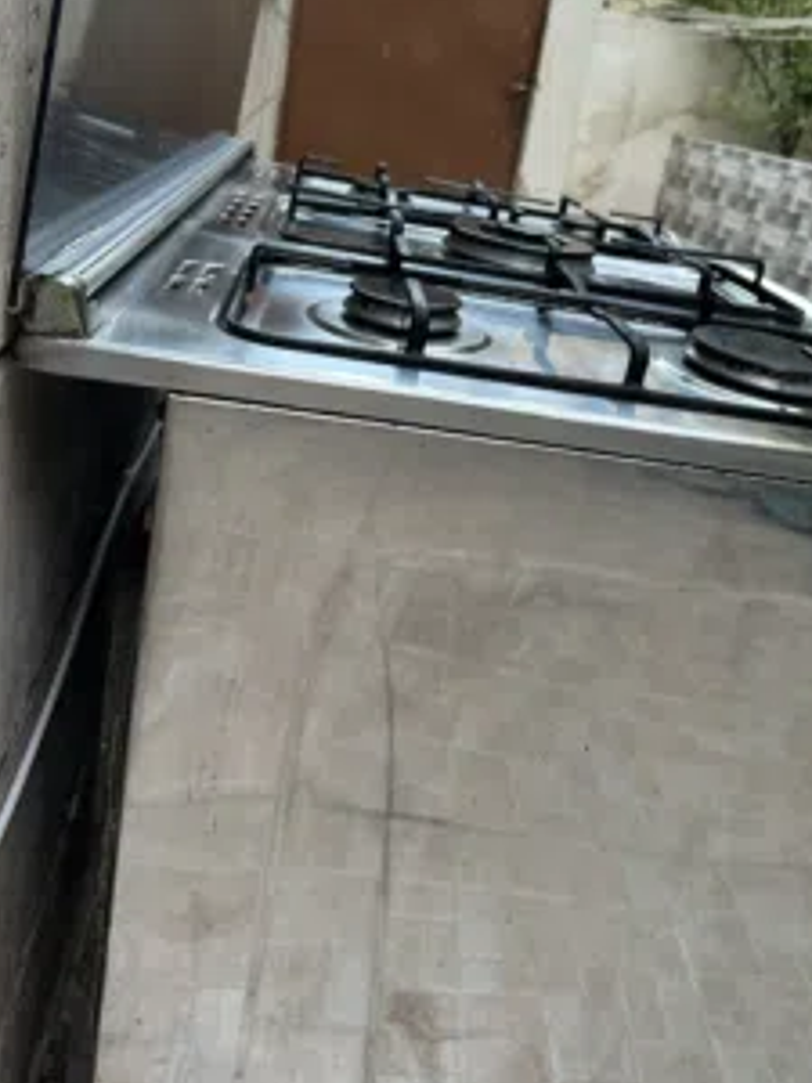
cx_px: 440
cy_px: 390
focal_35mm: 32
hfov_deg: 44.1
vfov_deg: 56.0
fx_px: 1001
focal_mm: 6.86
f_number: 1.78
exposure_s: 1/88
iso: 250
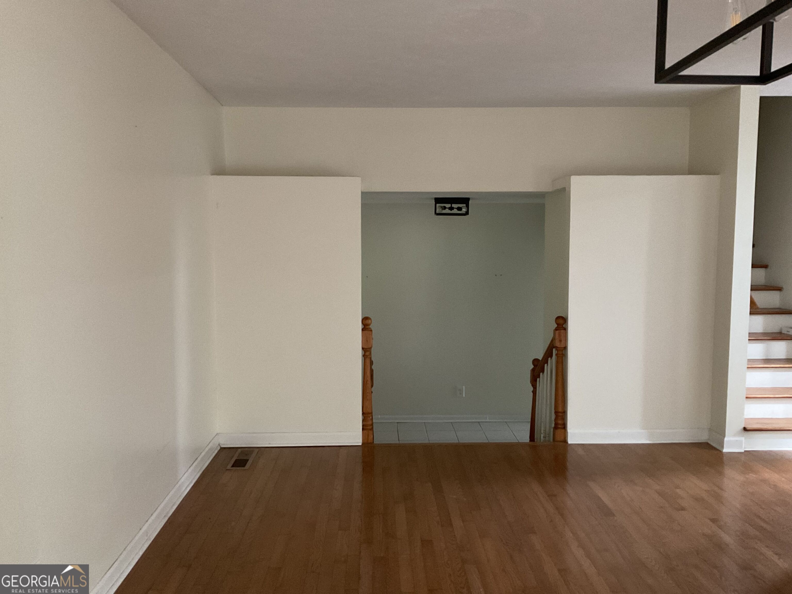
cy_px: 297
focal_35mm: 29
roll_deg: -1.0
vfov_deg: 48.2
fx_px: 664
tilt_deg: -5.3
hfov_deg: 61.7
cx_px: 396
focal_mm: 3
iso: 400
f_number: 1.8
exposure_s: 1/30
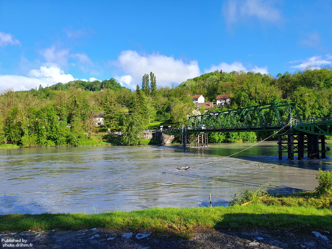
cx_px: 166
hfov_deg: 67.3
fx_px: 249
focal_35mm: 26
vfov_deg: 53.1
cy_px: 124
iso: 50
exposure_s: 1/726
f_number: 2.4
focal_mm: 4.32
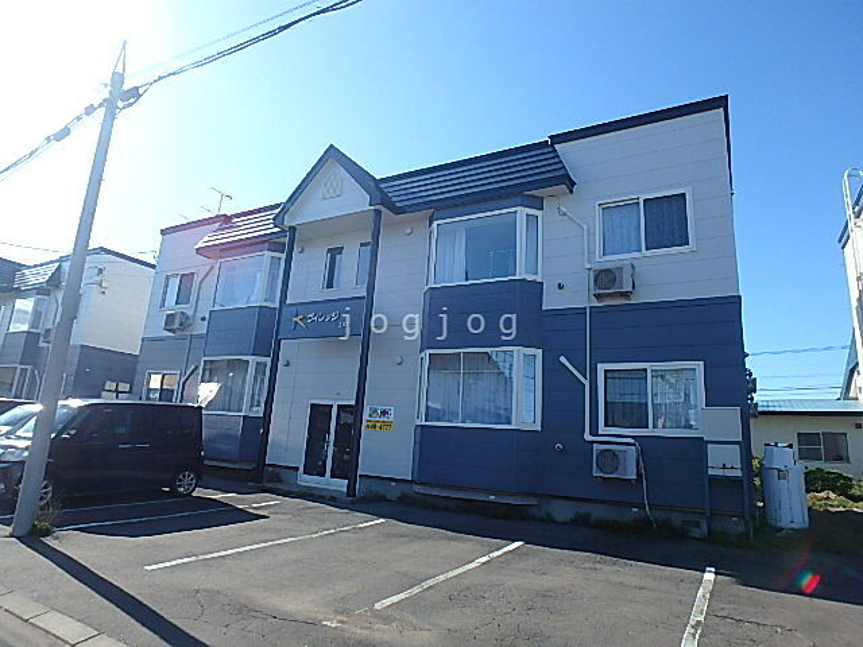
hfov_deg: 79.0
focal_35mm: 21
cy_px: 324
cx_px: 432
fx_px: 524
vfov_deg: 63.4
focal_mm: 3.7
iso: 125
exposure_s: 1/800
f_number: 3.5
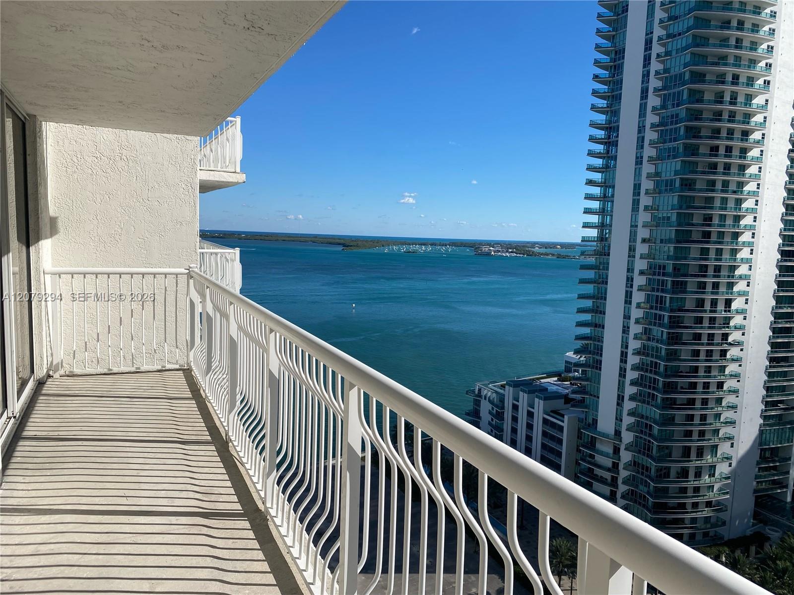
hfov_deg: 67.3
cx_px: 397
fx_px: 596
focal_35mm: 26
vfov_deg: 53.1
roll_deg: -2.7
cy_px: 298
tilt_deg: -5.2
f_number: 1.8
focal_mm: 4.25
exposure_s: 1/5025
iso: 32
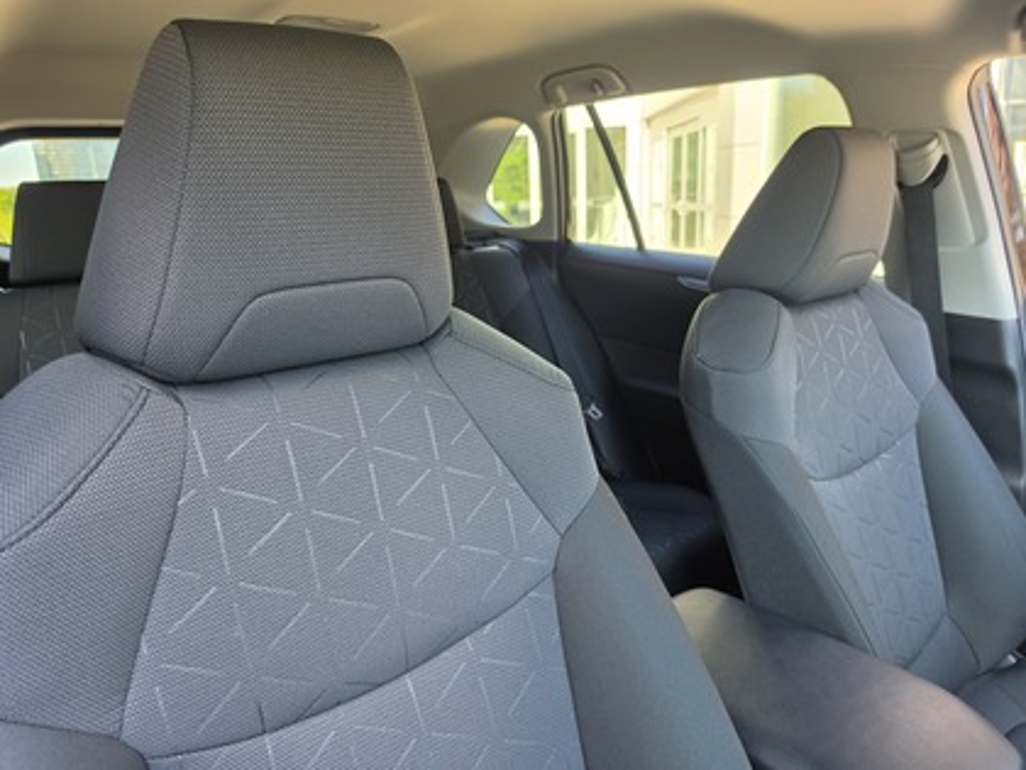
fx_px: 682
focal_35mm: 23
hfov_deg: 73.9
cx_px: 513
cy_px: 385
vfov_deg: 58.9
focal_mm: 6.5
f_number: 1.4
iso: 80
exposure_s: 1/180
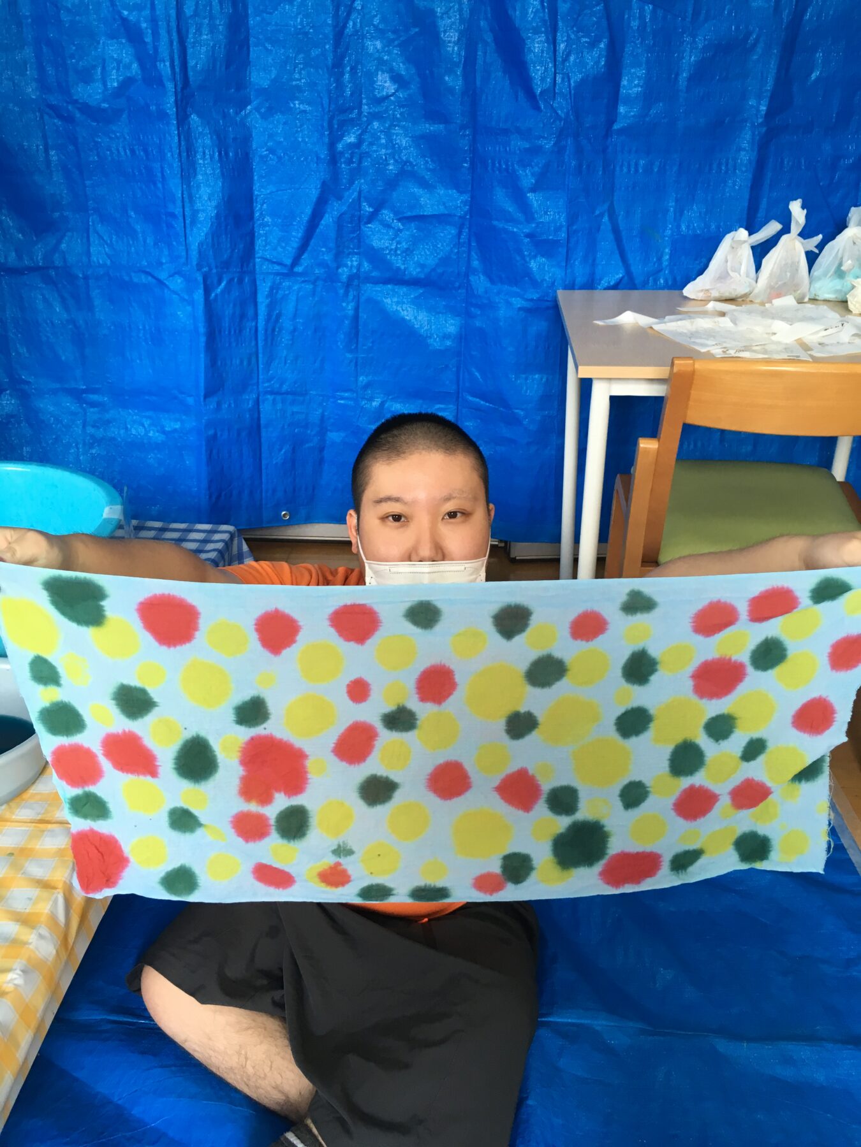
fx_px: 962
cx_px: 430
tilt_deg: -27.4
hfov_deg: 48.2
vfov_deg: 61.7
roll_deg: -1.1
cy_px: 574
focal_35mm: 29
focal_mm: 4.15
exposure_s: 1/30
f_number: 2.2
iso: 32
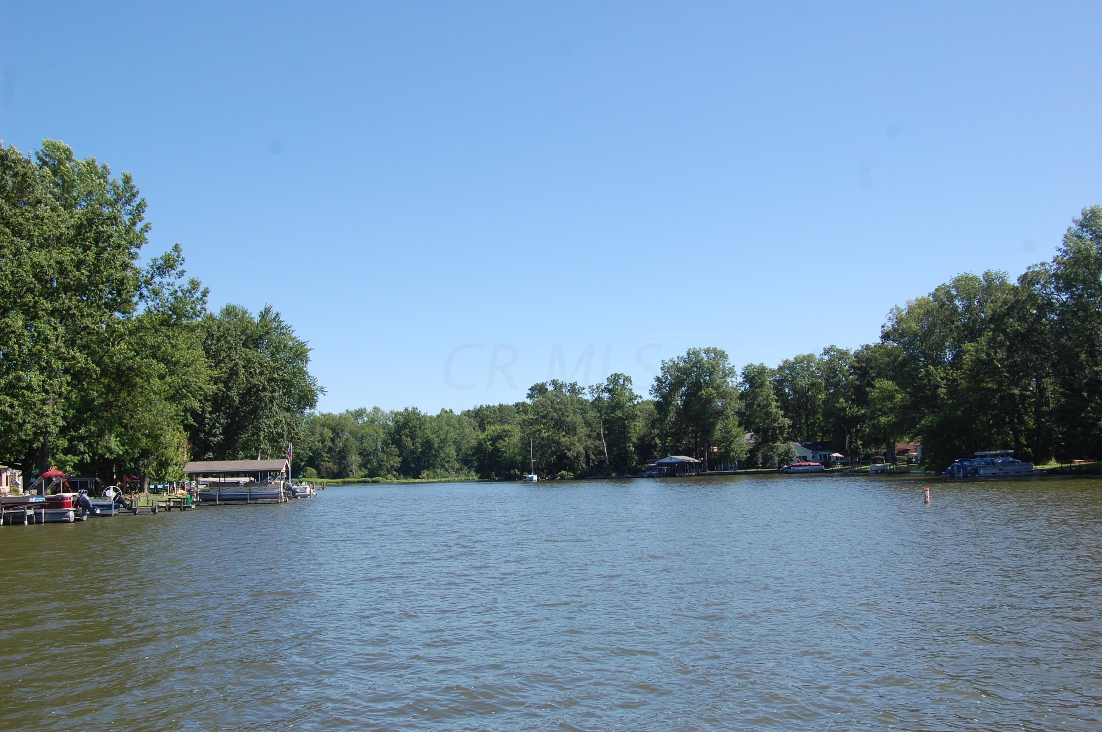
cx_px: 551
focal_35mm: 39
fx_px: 1193
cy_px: 366
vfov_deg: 34.1
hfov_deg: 49.6
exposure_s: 1/320
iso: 200
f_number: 9
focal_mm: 26
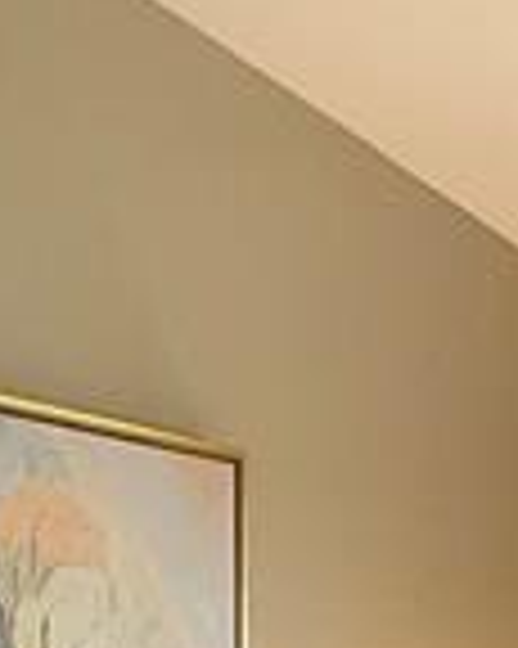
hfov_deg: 10.1
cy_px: 1215
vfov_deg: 11.7
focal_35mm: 151
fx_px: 2897
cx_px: 523
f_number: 1.8
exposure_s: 1/60
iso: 50
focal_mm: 3
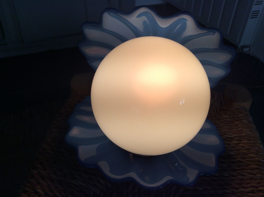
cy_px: 98
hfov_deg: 56.9
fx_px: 244
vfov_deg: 44.1
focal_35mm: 32
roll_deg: -2.7
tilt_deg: -38.5
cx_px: 132
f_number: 2.4
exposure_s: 1/311
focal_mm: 3.3
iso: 32
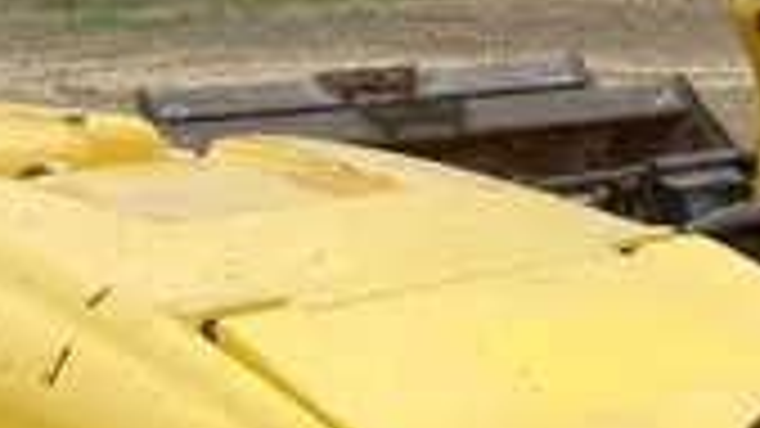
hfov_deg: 16.2
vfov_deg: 8.3
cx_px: 274
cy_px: 1106
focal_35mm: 132
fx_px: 2660
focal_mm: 3.99
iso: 20
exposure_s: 1/564
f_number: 1.8
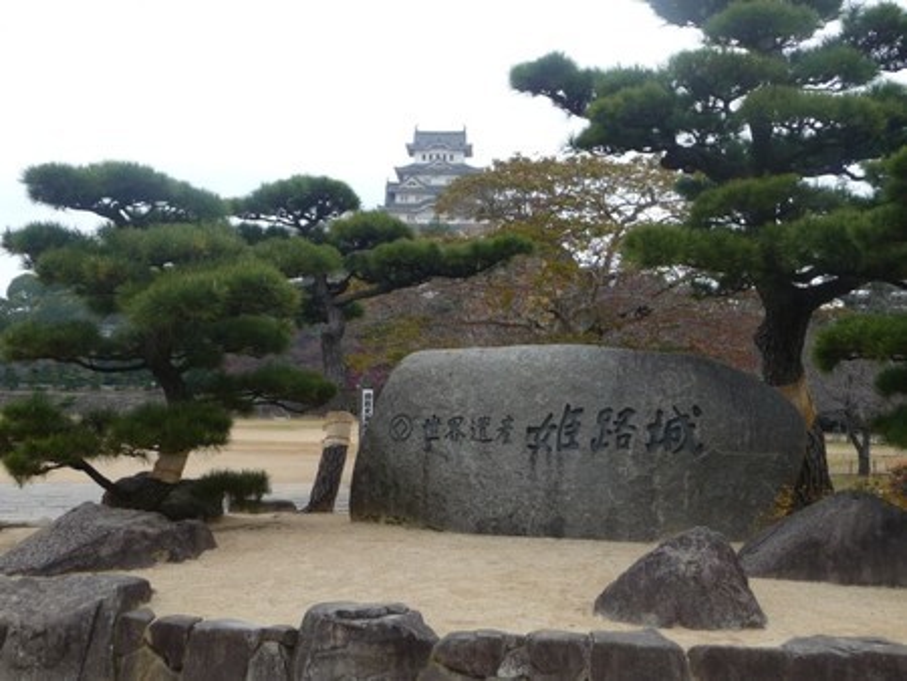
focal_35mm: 50
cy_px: 340
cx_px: 454
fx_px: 1311
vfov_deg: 29.1
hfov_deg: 38.2
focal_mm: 8.5
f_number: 4.2
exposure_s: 1/125
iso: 100
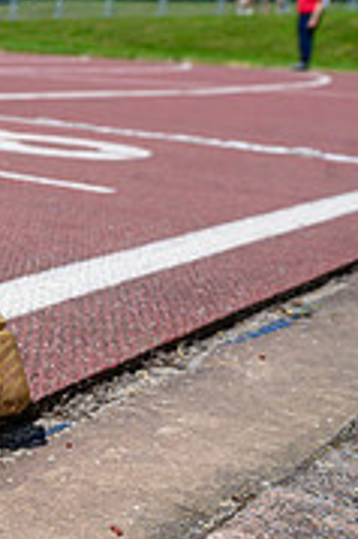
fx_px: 1166
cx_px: -451
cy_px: 230
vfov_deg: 26.0
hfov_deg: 13.6
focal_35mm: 78
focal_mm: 24
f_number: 8
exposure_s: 1/800
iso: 200
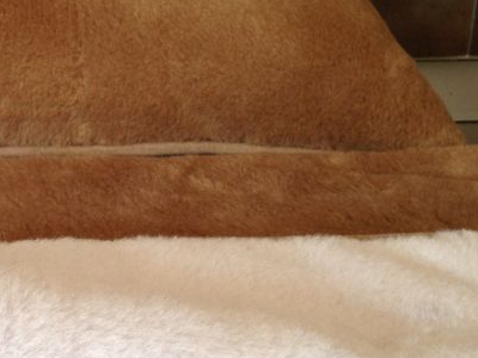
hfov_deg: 28.3
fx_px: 911
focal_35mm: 66
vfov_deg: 22.1
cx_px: 47
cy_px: 245
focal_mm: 4.12
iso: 50
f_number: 2.4
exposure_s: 1/30
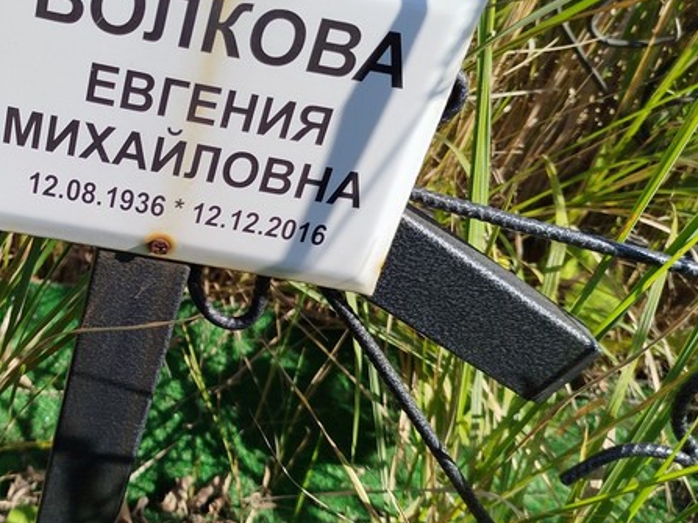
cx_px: 145
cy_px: 211
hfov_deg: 42.0
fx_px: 867
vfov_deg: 33.5
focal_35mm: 43
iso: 50
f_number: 1.7
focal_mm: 5.31
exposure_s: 1/959
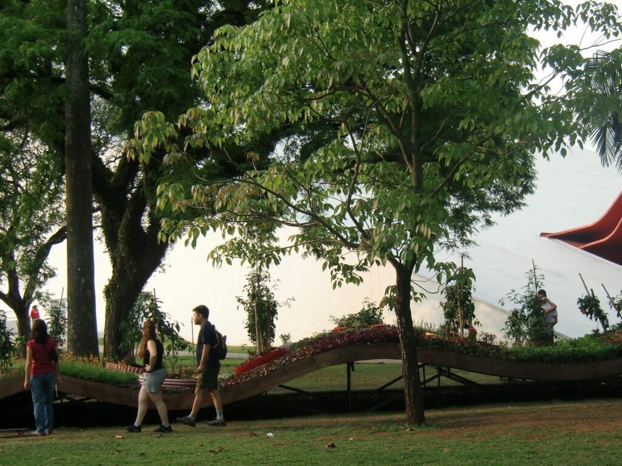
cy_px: 233
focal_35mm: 47
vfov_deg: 30.9
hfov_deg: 40.4
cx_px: 311
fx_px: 845
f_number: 4
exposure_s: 1/100
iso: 64
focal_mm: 8.4
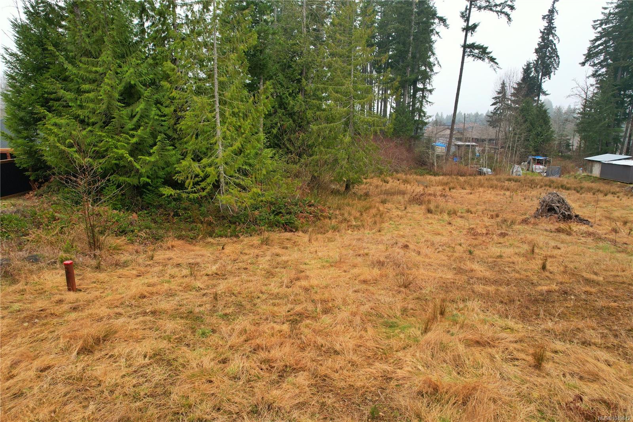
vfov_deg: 57.2
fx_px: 387
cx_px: 316
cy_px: 211
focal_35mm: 22
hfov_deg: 78.6
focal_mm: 8.38
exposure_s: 1/500
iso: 150
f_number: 2.8
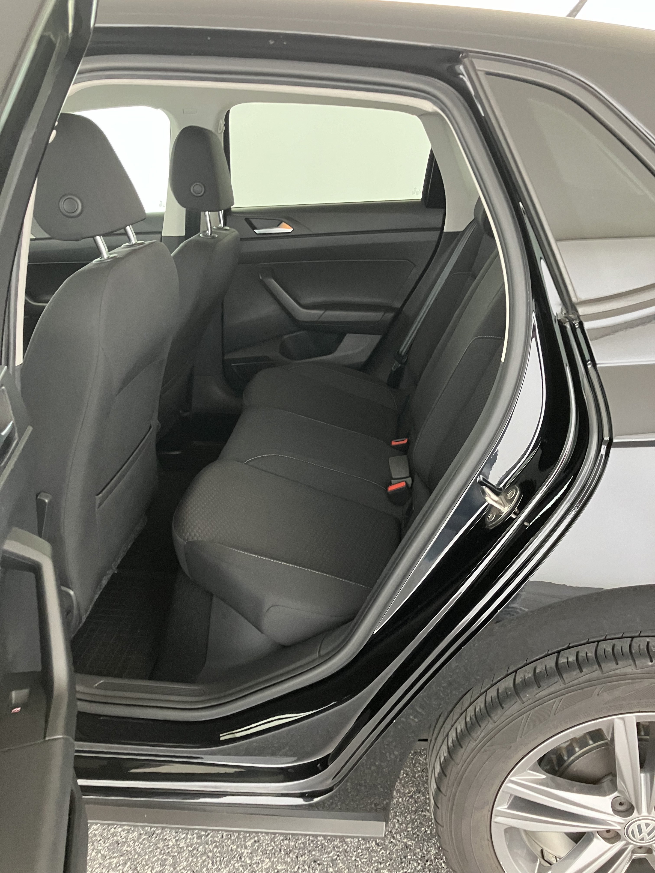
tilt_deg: -22.5
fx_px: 706
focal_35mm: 28
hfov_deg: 49.7
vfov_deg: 63.4
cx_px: 328
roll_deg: -1.5
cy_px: 436
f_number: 1.8
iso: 320
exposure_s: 1/56
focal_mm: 3.99
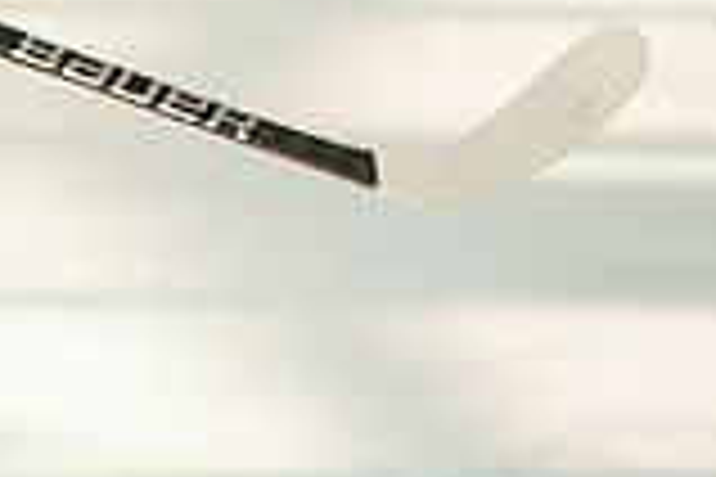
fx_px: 18356
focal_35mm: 923
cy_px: -224
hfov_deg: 2.2
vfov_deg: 1.5
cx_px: -369
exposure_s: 1/5000
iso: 1600
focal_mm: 186
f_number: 3.2
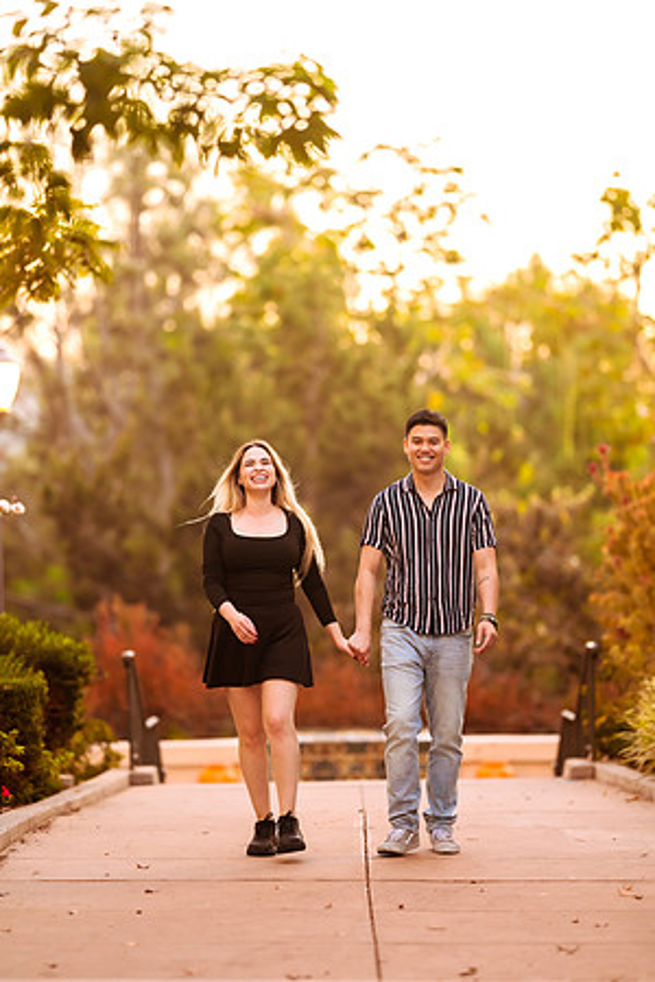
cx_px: 328
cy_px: 491
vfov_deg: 15.2
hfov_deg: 10.2
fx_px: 3684
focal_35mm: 135
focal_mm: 135
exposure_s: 1/500
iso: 1250
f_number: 1.8
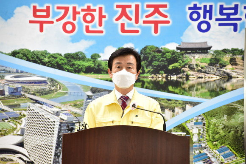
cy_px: 82
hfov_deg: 12.5
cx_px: 123
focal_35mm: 165
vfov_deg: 8.3
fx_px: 1127
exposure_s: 1/250
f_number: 5.6
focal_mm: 165
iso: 6400
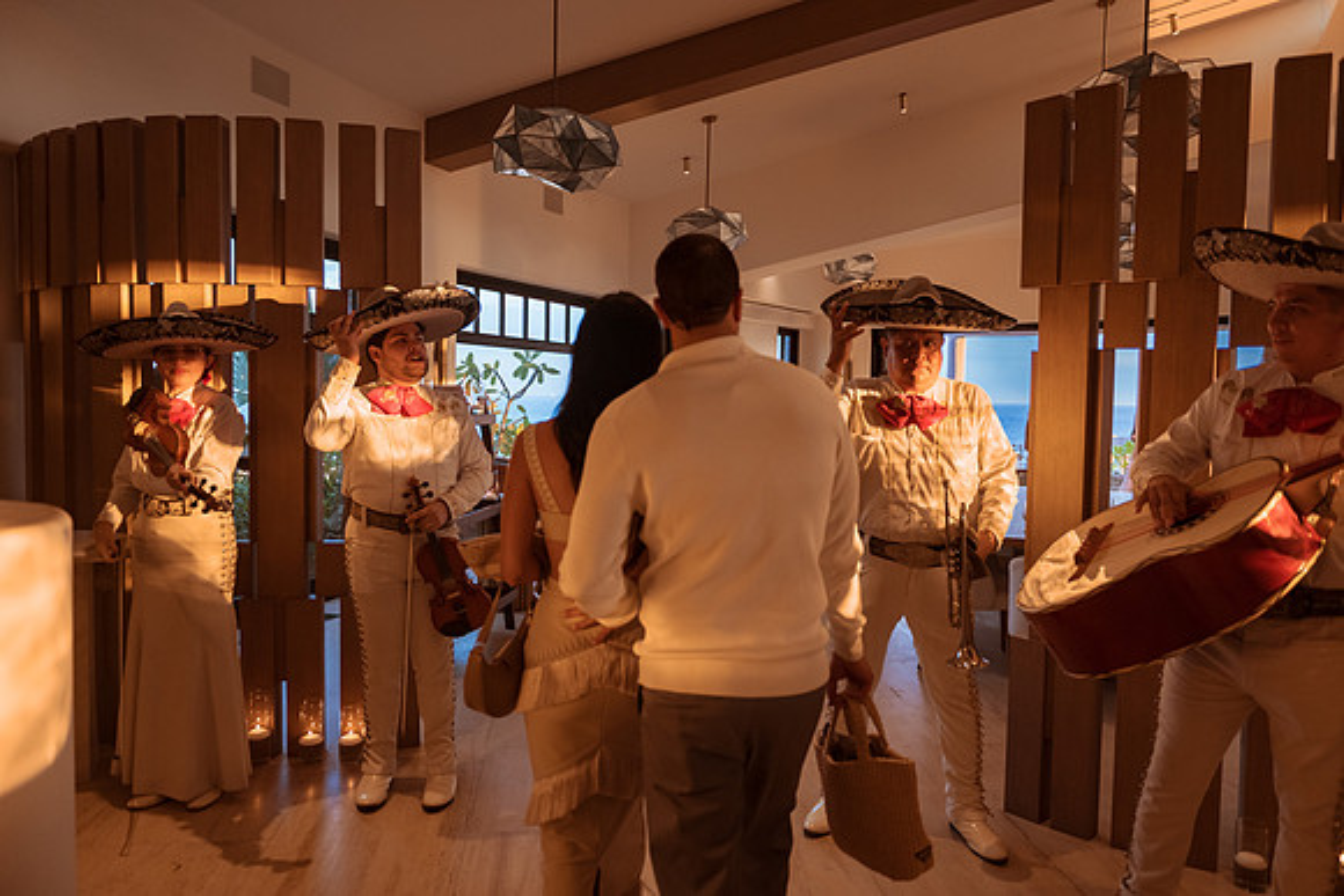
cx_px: 684
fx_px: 925
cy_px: 448
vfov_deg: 51.7
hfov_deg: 72.0
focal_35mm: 25
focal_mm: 24
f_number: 2.8
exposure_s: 1/320
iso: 900
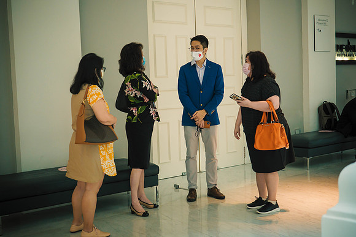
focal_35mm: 53
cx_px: 178
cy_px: 118
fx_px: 525
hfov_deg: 37.5
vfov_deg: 25.5
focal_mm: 25
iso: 400
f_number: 1.7
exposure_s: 1/80
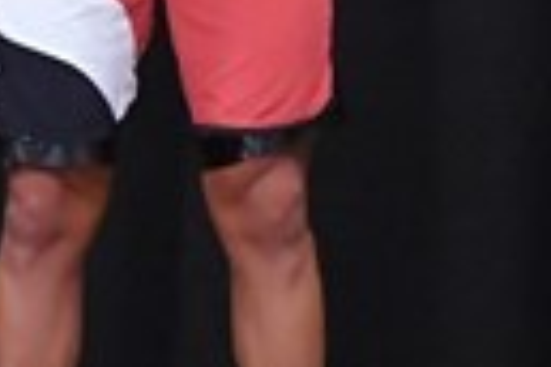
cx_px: 190
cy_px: -209
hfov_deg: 1.9
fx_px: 16804
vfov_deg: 1.3
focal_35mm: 1098
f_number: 5.6
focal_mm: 122
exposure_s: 1/400
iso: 8000
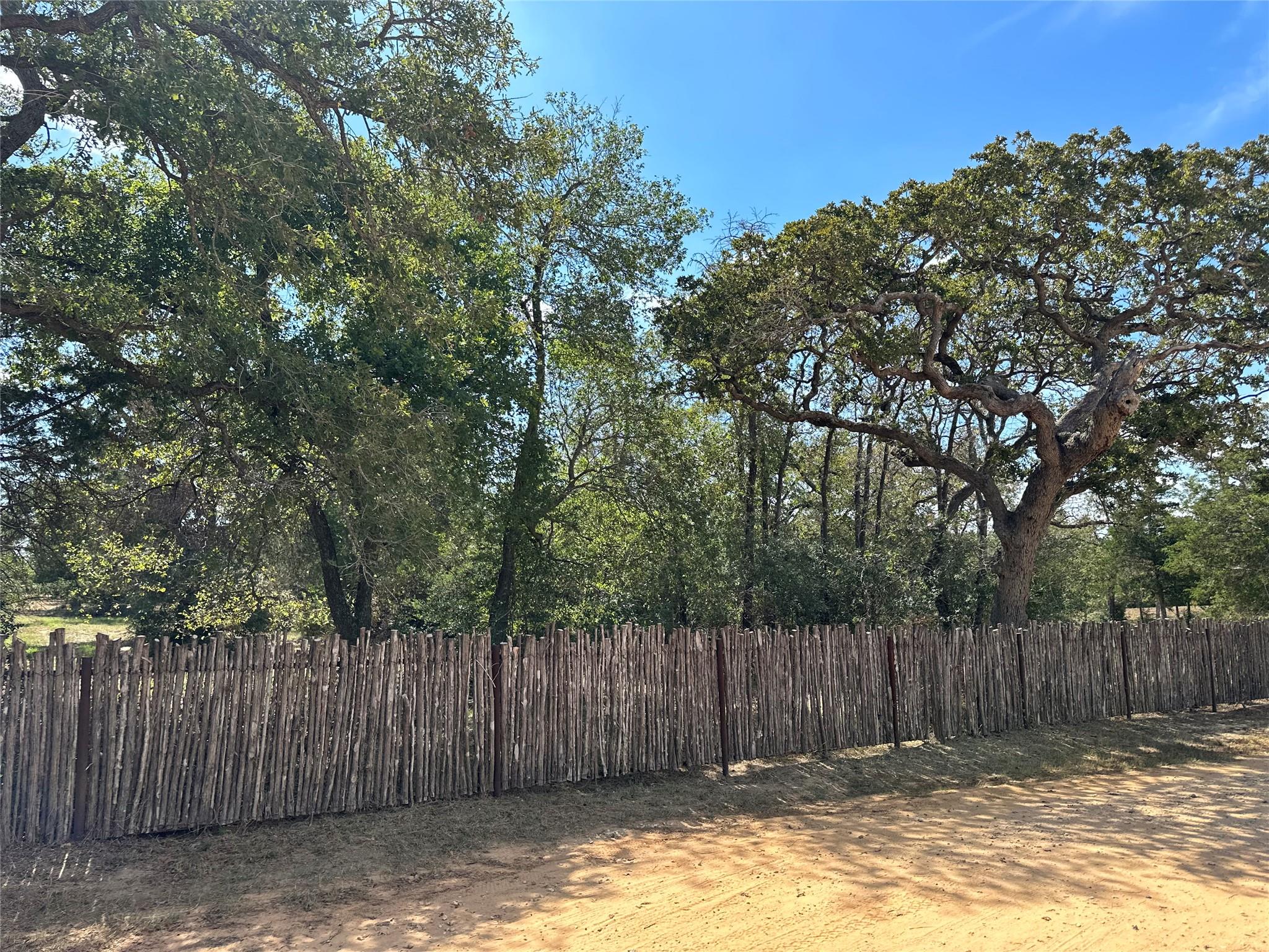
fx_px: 880
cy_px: 476
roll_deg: -0.7
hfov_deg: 71.6
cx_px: 634
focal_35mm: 24
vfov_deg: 56.8
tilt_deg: +8.5
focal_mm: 6.86
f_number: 1.78
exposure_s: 1/2299
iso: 80
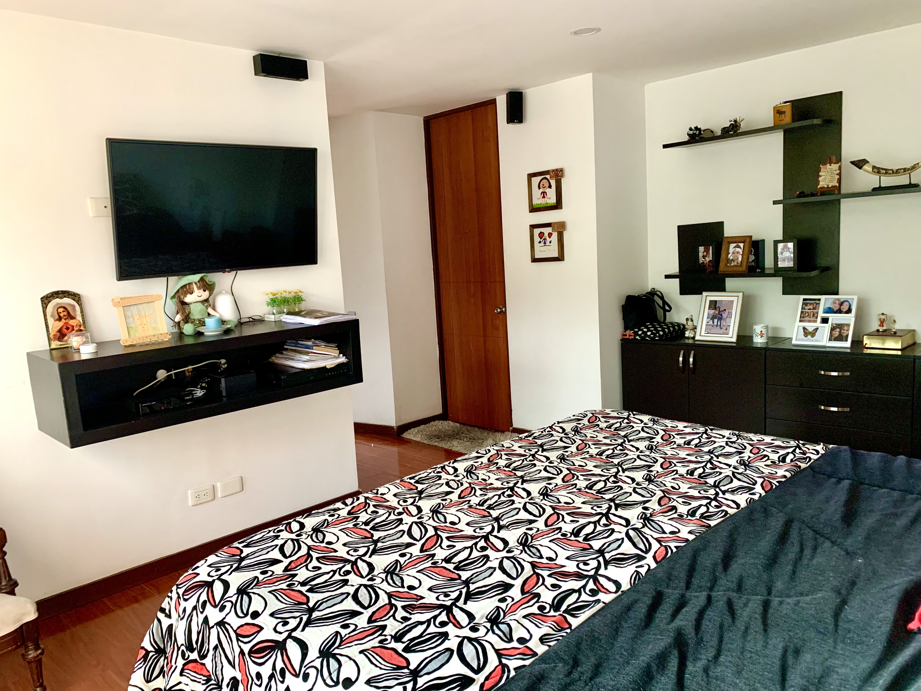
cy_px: 346
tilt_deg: -7.1
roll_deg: +3.0
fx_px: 692
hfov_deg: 67.3
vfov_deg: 53.1
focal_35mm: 26
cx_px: 460
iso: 200
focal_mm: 4.25
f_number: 1.8
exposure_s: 1/60
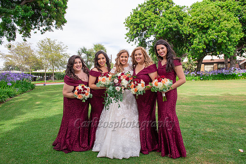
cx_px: 123
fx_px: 164
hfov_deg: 73.8
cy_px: 82
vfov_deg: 53.1
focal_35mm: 24
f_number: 7.1
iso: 400
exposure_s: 1/250
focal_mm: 24
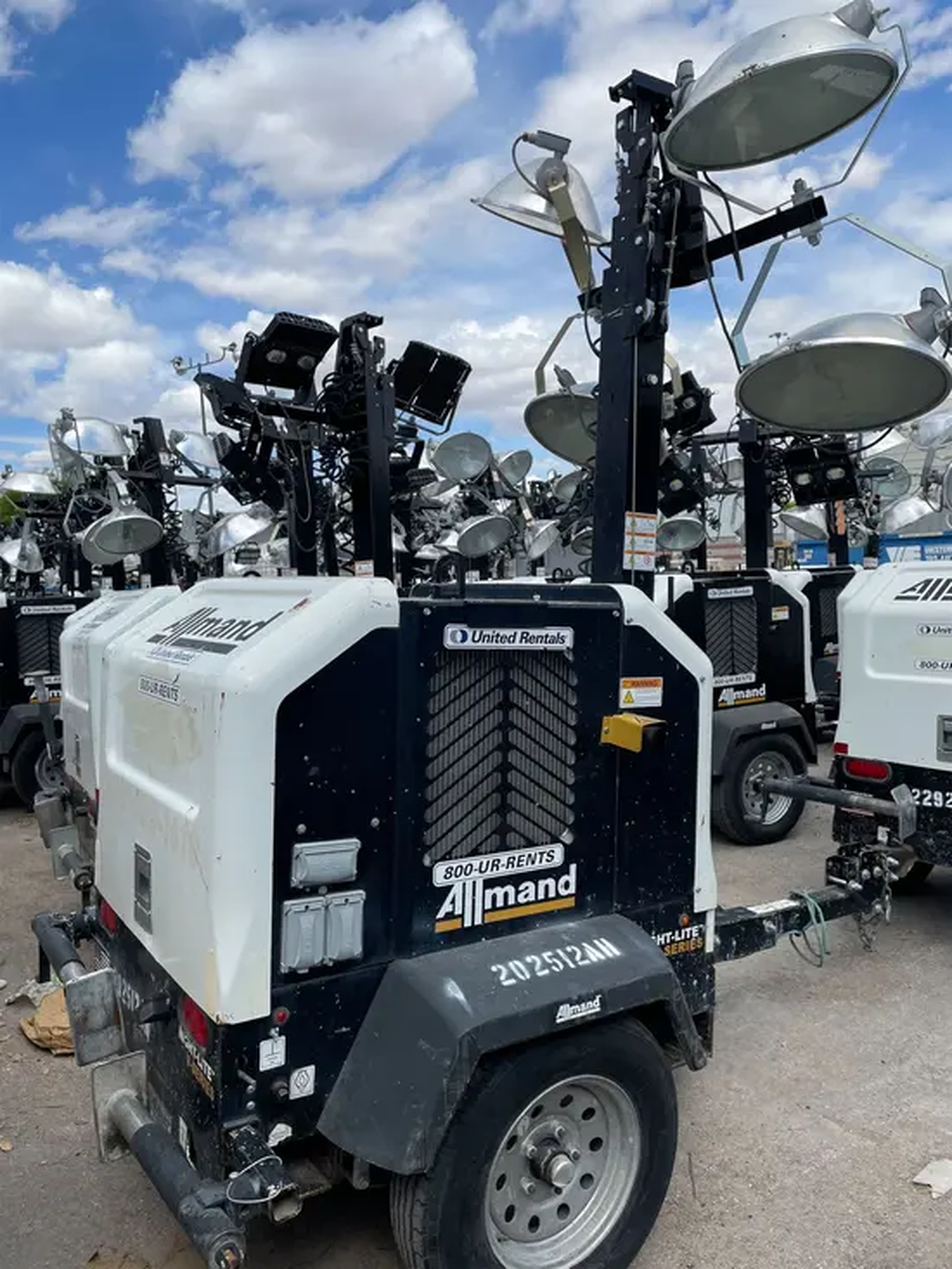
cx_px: 476
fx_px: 953
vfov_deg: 67.3
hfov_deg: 53.1
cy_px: 634
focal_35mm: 26
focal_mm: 4.2
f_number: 1.6
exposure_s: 1/4464
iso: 50
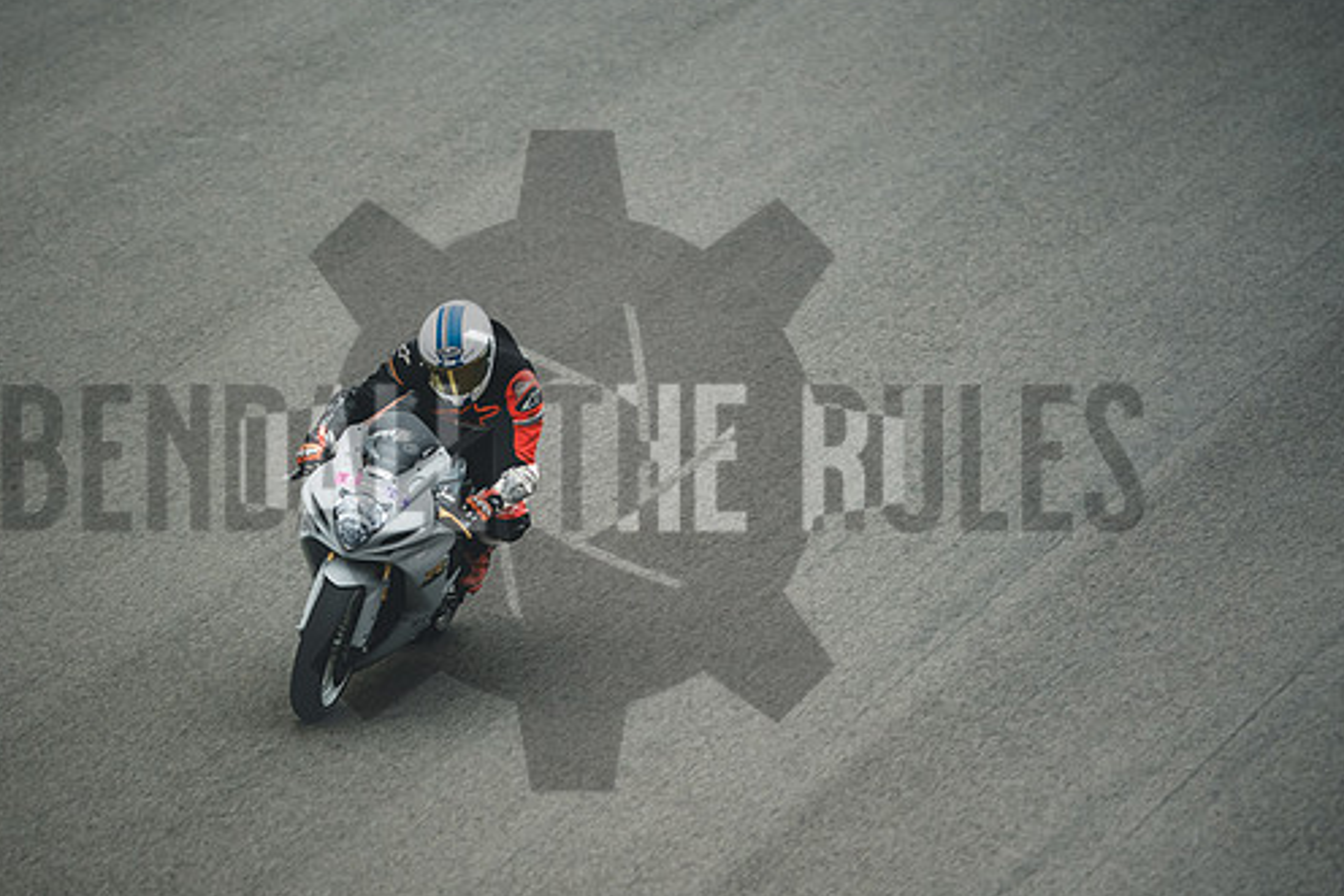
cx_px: 572
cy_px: 462
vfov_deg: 3.9
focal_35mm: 351
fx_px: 13107
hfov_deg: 5.9
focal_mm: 200
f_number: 2
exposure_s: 1/1250
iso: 1250
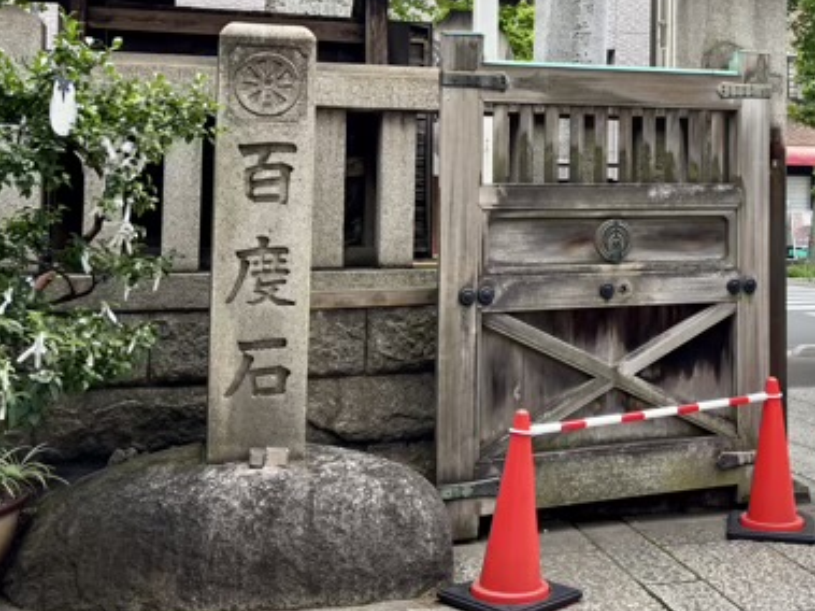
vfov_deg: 29.8
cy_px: 167
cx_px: 574
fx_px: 1130
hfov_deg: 39.0
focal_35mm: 48
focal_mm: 5.96
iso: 50
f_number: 1.6
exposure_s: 1/343
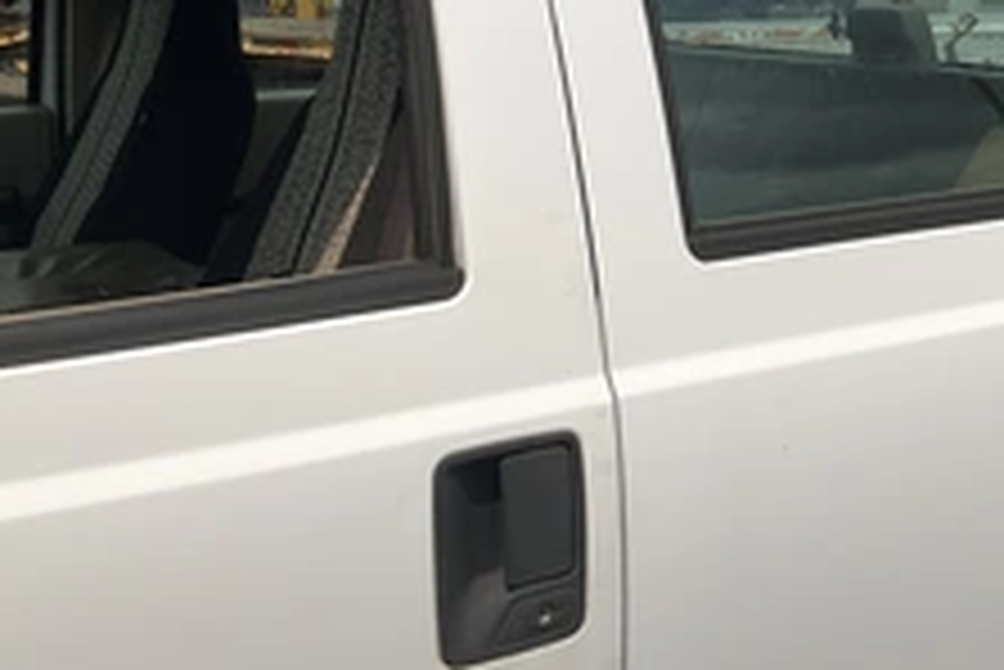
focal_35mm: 54
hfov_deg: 36.0
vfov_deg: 24.3
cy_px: 54
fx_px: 1507
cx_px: 756
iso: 25
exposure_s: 1/3788
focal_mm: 3
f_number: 1.8
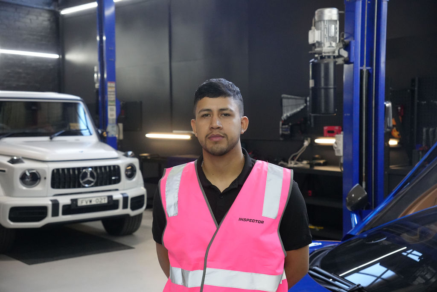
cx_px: 218
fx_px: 612
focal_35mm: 50
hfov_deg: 39.3
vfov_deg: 26.8
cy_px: 146
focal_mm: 33.6
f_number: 4
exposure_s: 1/160
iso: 3200
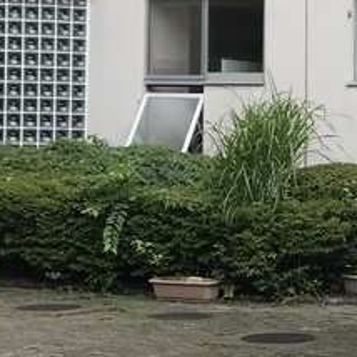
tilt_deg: -0.5
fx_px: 1622
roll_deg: -0.7
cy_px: 150
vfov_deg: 12.6
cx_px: 611
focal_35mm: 139
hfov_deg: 11.7
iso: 20
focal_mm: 3.99
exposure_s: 1/748
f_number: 1.8
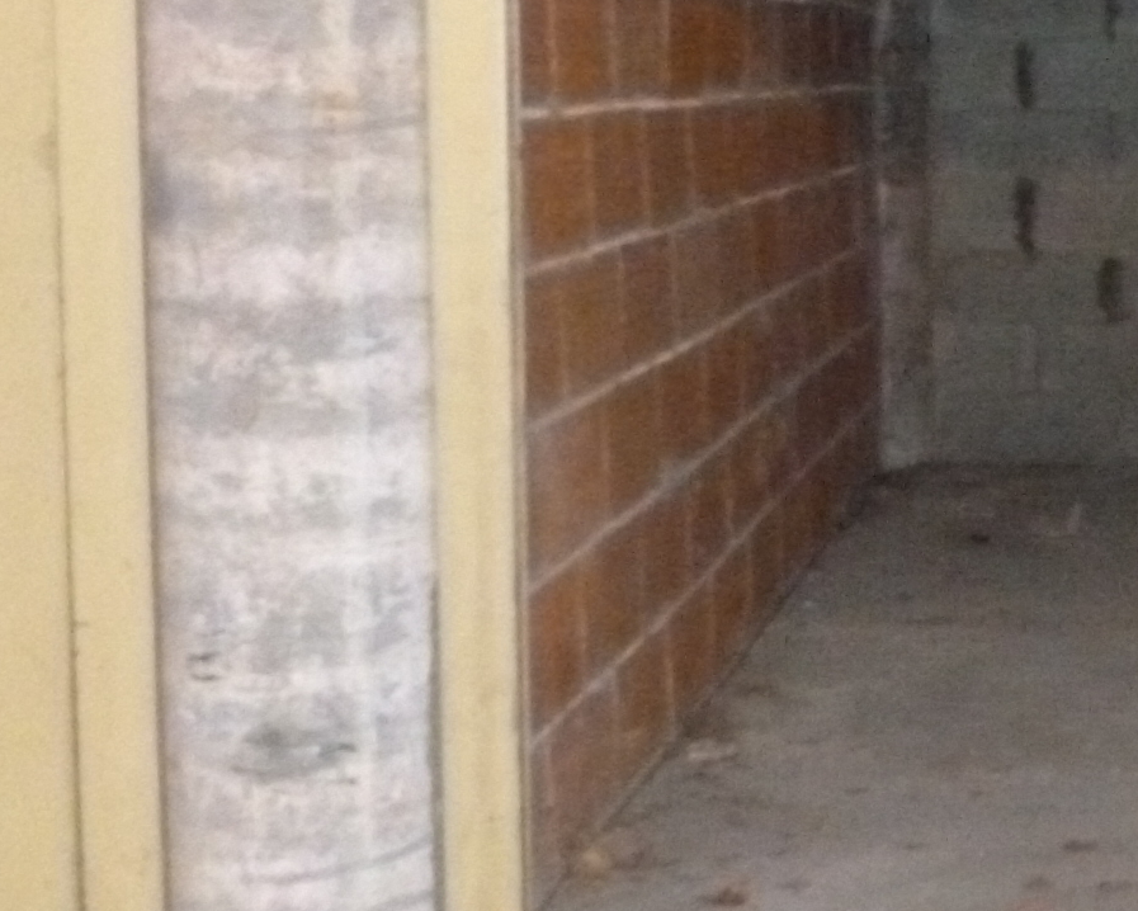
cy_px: 268
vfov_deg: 19.6
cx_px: 1496
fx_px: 2628
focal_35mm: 78
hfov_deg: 21.9
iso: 1000
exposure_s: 1/8
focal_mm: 5
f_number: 3.3
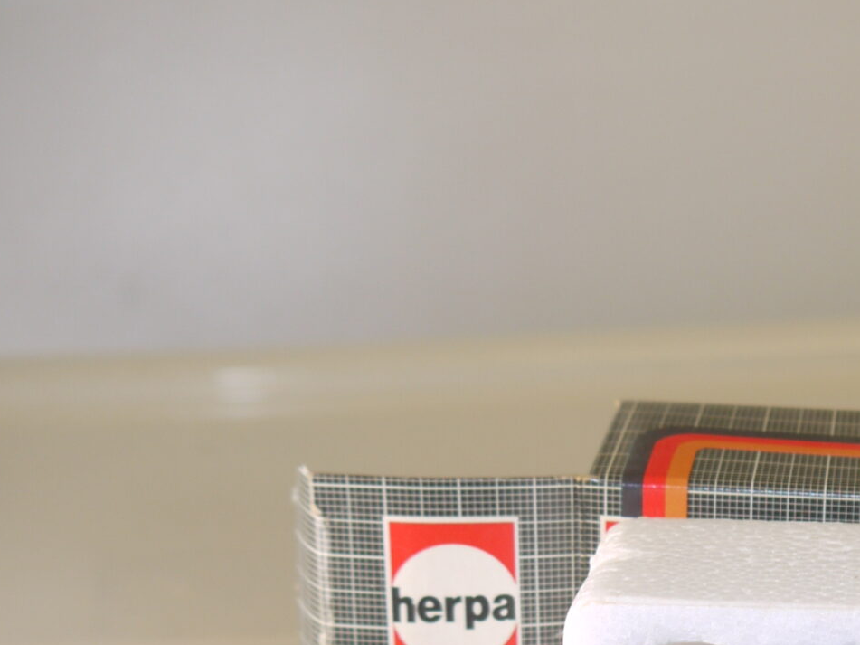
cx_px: 898
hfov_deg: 22.2
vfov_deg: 17.1
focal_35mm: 84
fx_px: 2087
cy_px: 686
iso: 100
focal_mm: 14
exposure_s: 1/100
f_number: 3.5
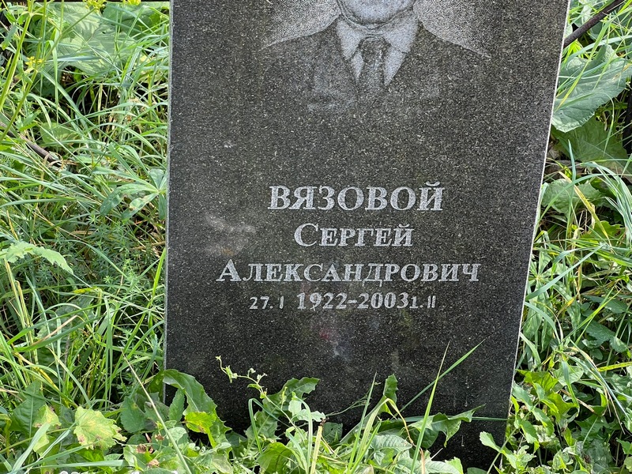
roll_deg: +0.9
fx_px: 1406
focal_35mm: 77
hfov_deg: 25.3
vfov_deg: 19.1
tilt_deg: -30.8
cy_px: 237
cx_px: 316
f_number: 2.8
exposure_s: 1/106
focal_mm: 9
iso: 32
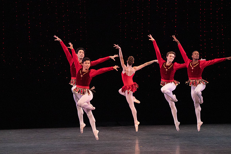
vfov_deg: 5.1
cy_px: 77
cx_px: 116
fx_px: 1739
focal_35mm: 271
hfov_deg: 7.6
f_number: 11
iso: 16000
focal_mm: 271
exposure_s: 1/500
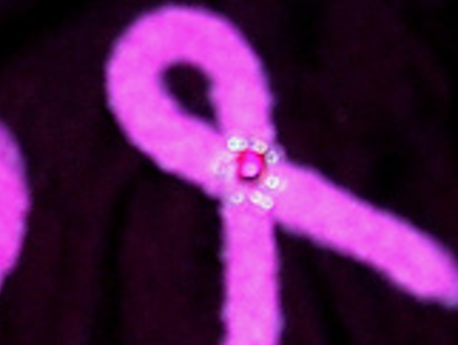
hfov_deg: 11.3
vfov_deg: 8.5
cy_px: 315
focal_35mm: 174
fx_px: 2304
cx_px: 85
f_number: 3.3
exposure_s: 1/60.1
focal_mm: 8.5
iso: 100
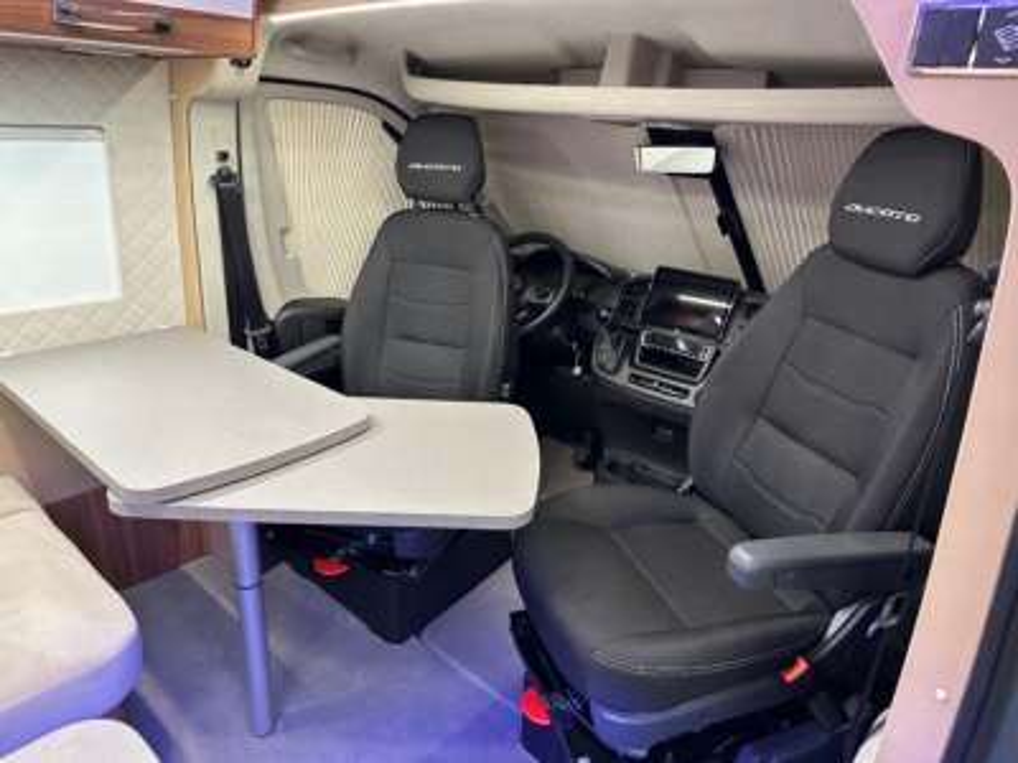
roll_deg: -2.4
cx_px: 509
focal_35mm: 24
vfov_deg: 56.8
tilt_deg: -22.3
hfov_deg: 71.6
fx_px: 706
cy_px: 382
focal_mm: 6.86
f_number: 1.78
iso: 200
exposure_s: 1/50
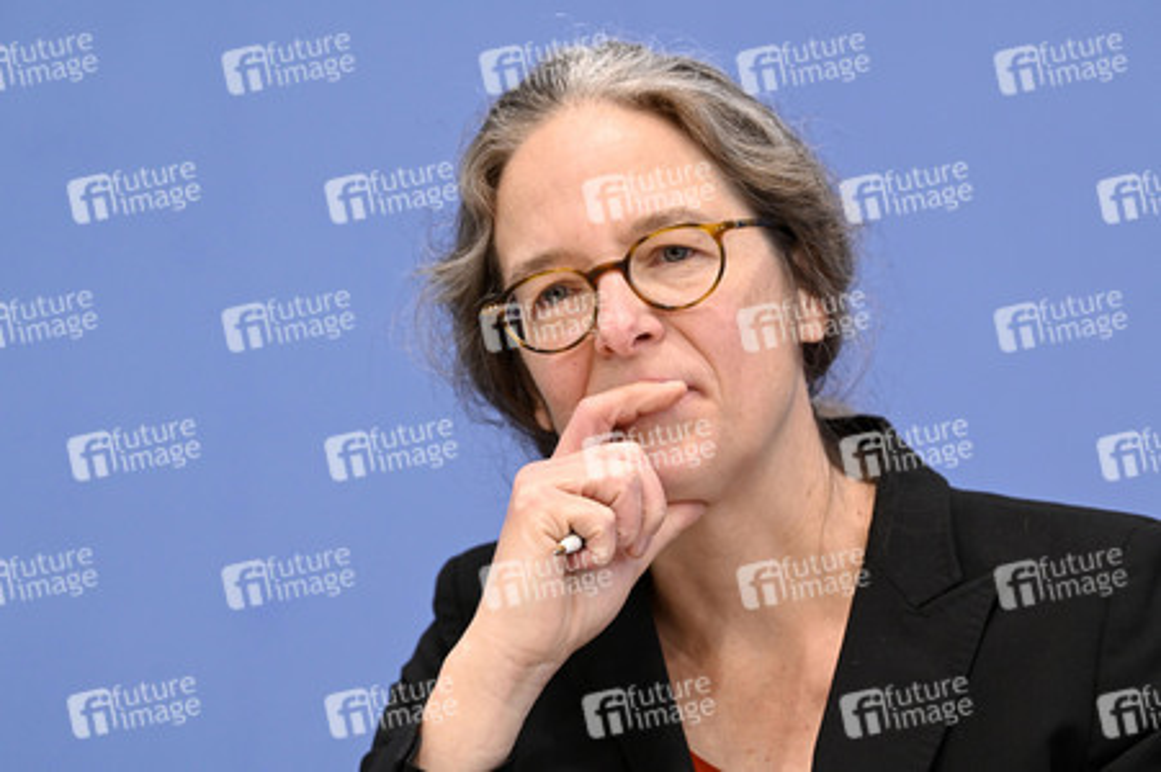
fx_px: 6123
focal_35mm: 190
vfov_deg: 7.2
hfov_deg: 10.8
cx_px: 580
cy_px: 386
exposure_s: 1/500
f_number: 5.6
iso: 4000
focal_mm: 190
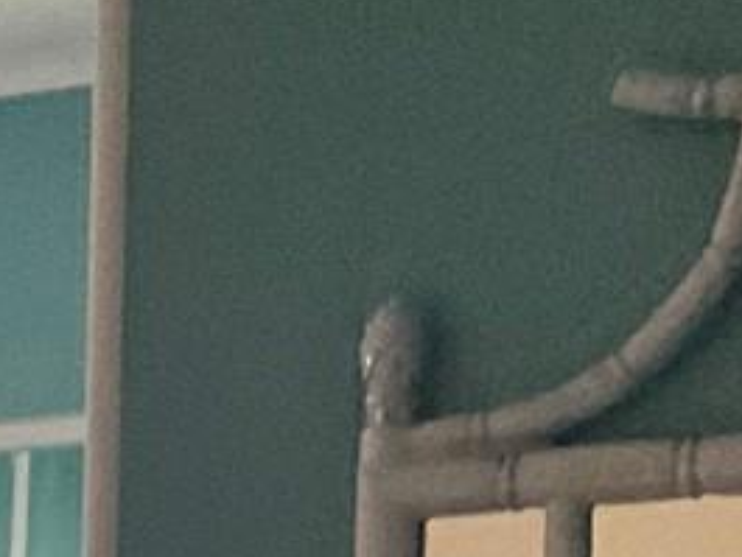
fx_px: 3753
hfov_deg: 9.8
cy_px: 1525
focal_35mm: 175
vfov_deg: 7.7
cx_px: -1089
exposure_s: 1/60
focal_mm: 3
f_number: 1.8
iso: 160
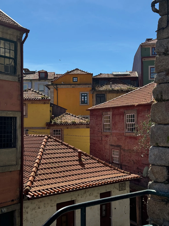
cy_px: 113
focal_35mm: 48
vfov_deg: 39.7
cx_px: 84
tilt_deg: +2.9
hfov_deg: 30.3
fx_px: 312
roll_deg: -0.3
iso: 64
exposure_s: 1/4310
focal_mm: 6.76
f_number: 1.78
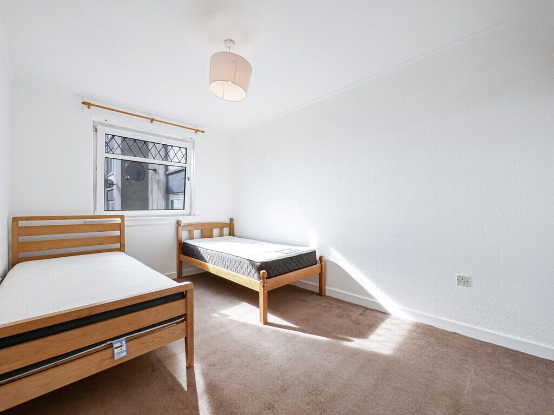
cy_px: 208
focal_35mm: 14
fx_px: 224
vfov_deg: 85.7
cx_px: 277
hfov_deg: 102.1
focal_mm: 7
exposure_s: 1/100
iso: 200
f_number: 4
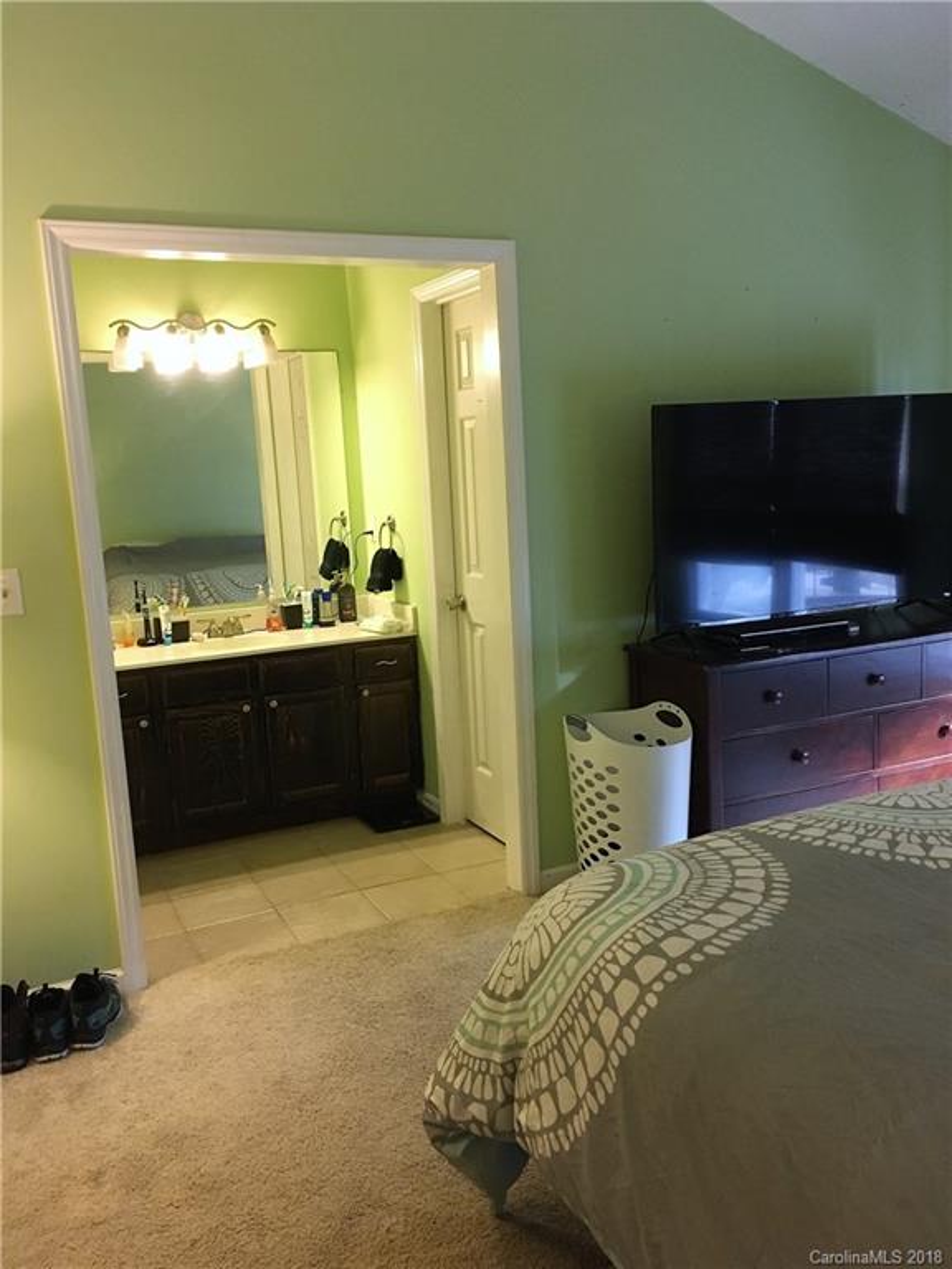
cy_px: 634
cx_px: 476
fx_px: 1063
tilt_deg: -10.6
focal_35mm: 29
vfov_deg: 61.7
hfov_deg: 48.2
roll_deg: +2.7
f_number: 2.2
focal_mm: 4.15
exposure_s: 1/30
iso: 160
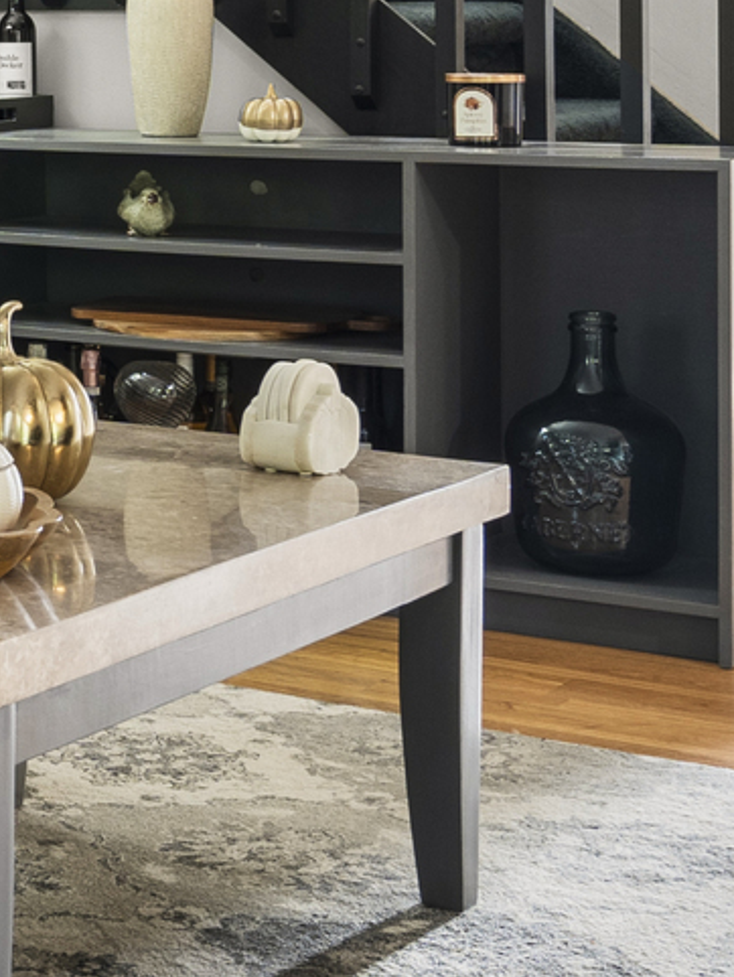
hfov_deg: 12.7
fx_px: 2768
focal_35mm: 98
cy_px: 0
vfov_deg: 19.4
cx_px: -852
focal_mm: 16
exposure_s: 3.2
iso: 200
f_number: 9
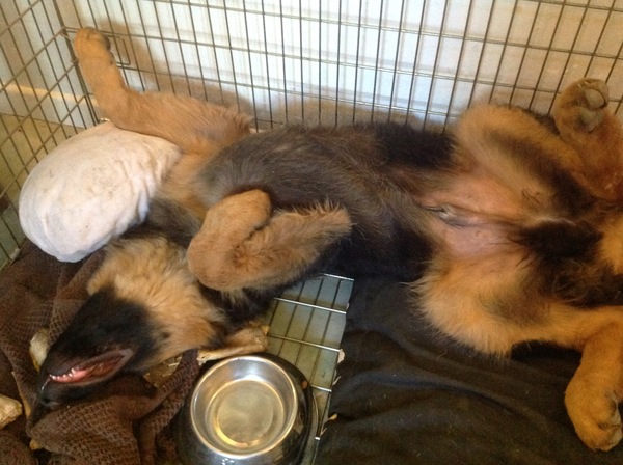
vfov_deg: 40.6
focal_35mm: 35
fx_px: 629
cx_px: 312
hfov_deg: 52.7
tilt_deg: -49.2
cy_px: 232
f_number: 2.4
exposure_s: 1/15
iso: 800
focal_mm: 4.28
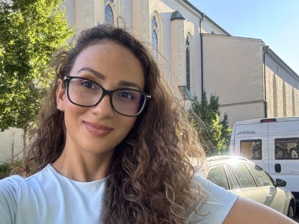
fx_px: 311
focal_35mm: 36
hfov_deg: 51.0
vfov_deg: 39.3
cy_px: 145
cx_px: 120
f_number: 1.9
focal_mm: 2.69
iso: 40
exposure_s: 1/133
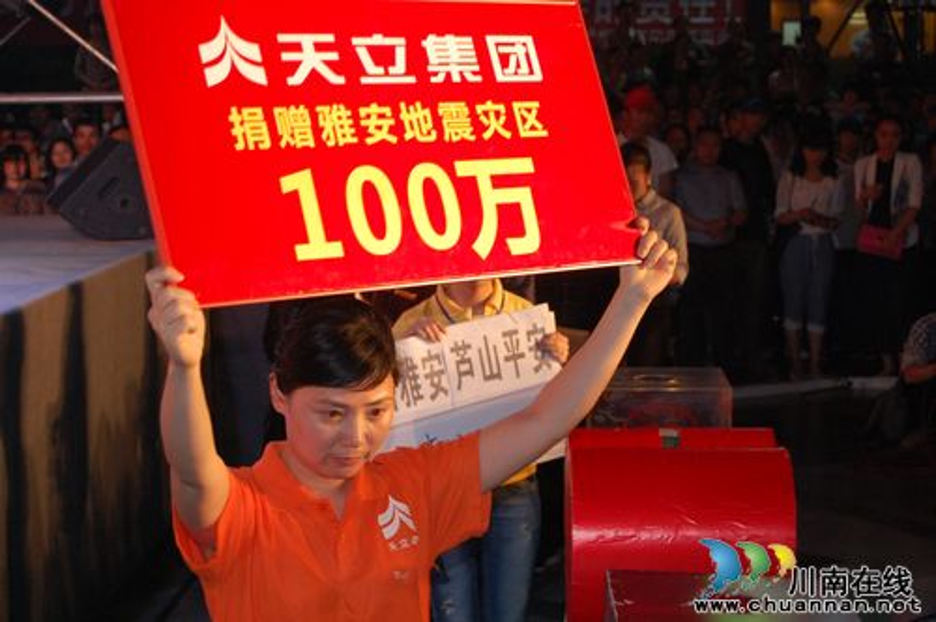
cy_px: 311
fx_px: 2142
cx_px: 468
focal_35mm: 82
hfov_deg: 24.6
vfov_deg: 16.5
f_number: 5.6
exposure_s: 1/60
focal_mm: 55
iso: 800
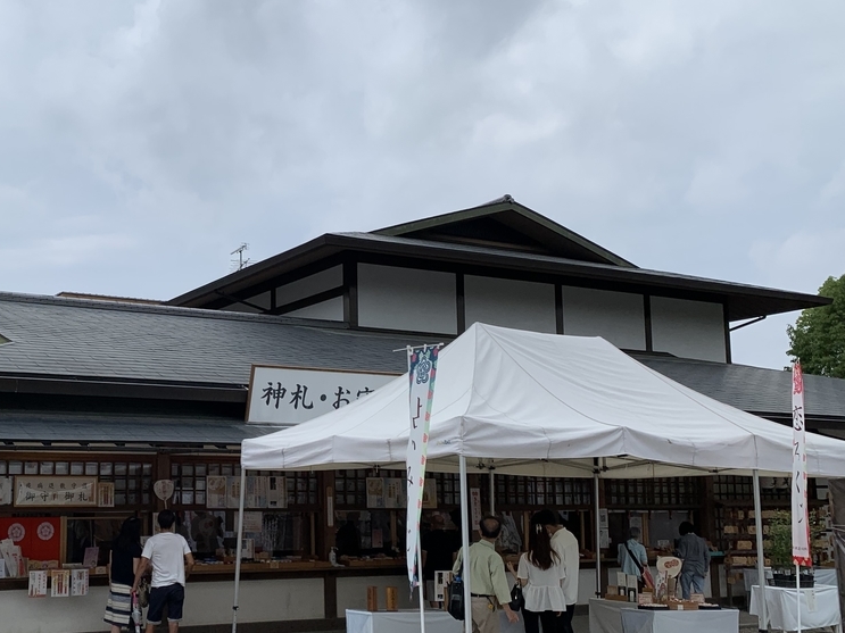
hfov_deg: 43.2
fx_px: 1025
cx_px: 201
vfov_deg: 34.2
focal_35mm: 42
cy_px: 376
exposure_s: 1/4673
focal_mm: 4.25
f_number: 1.8
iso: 25
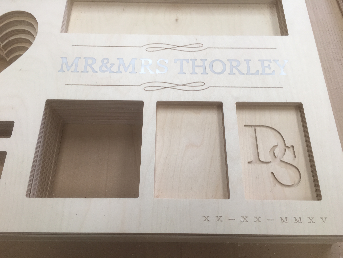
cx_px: 172
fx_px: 287
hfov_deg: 61.7
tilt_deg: -63.7
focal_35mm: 29
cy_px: 129
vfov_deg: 48.2
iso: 25
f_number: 2.2
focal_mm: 4.15
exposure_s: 1/50
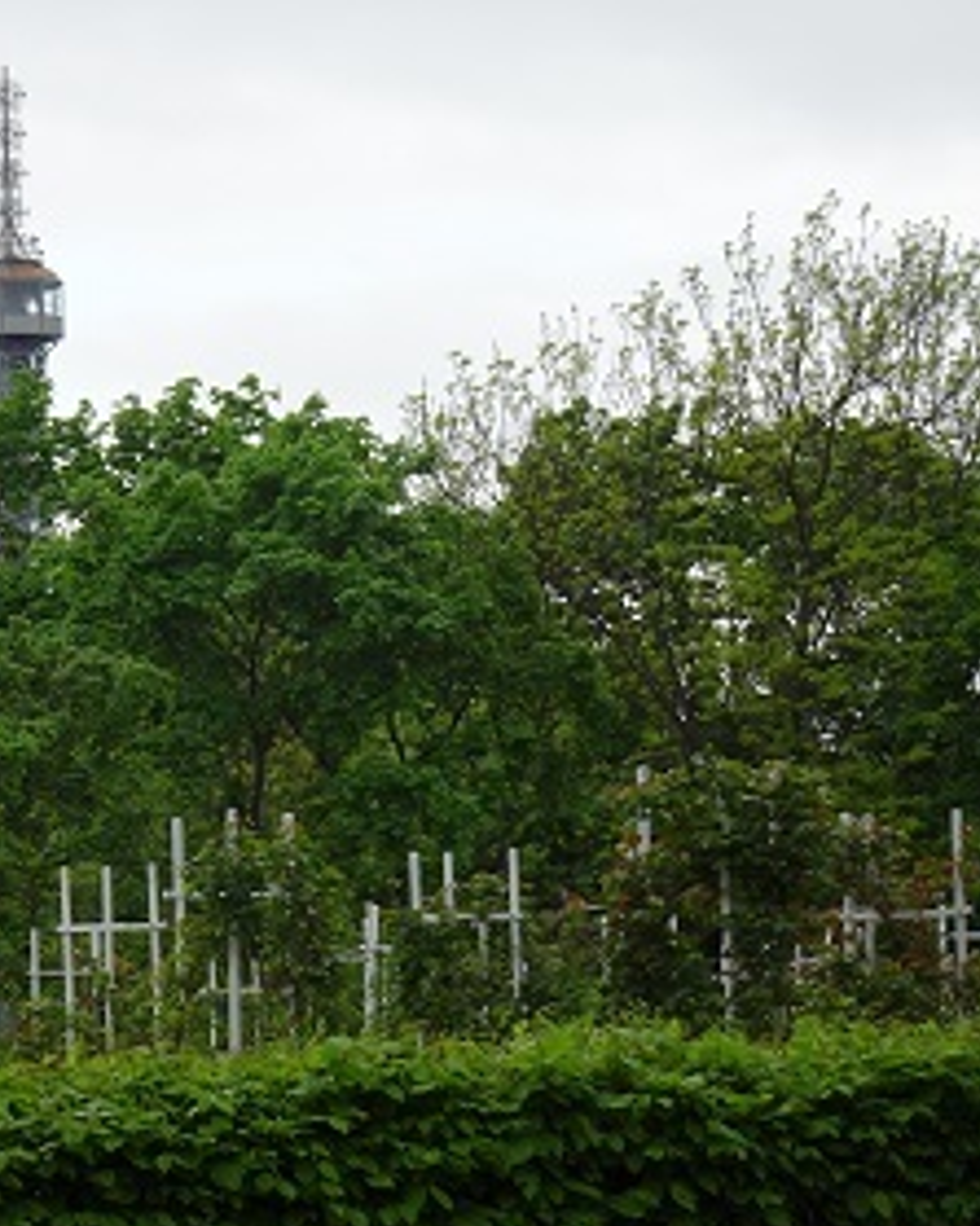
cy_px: 620
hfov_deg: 9.6
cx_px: 171
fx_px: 5840
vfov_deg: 12.0
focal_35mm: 161
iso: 80
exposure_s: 1/125
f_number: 5.6
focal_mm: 19.68
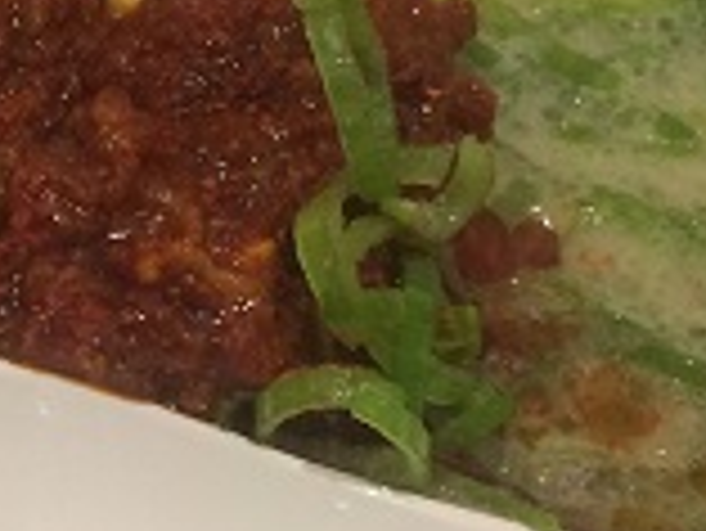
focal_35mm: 129
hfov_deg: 14.5
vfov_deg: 11.5
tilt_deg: -55.8
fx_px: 2633
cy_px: 263
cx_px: -261
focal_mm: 4.15
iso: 125
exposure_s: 1/30
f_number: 2.2
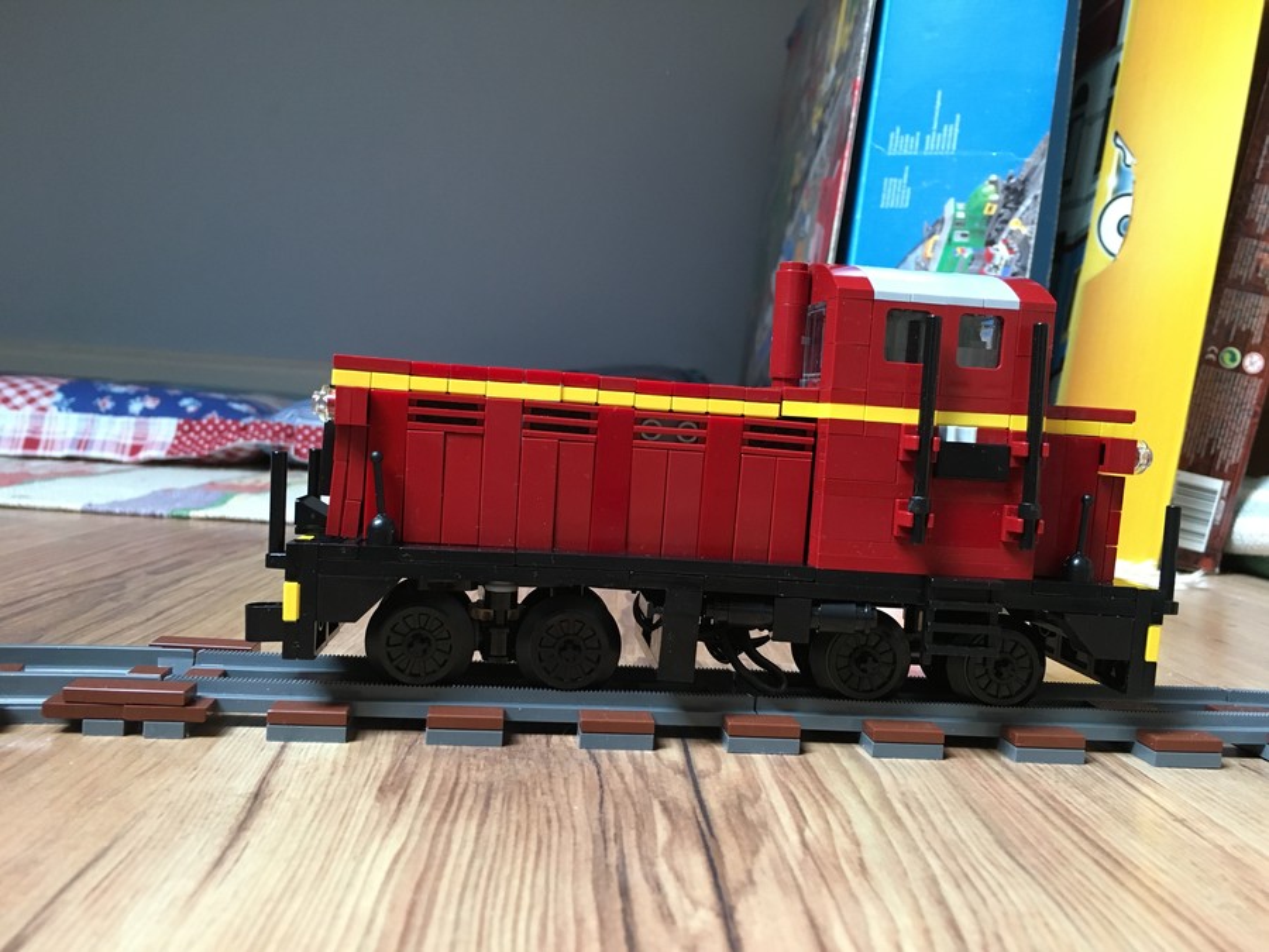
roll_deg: -2.4
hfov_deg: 61.7
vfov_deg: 48.2
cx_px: 634
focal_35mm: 29
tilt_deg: -3.7
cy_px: 476
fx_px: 1063
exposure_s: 1/33
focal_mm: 4.15
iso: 200
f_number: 2.2
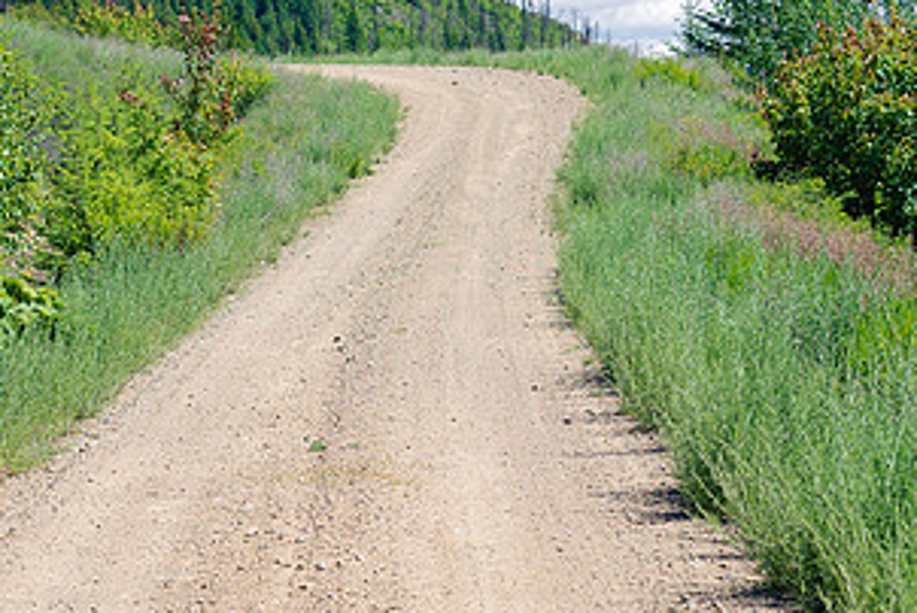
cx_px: 507
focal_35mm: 92
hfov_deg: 22.1
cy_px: 306
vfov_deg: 14.9
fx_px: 2346
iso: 64
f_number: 4
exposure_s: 1/400
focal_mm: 32
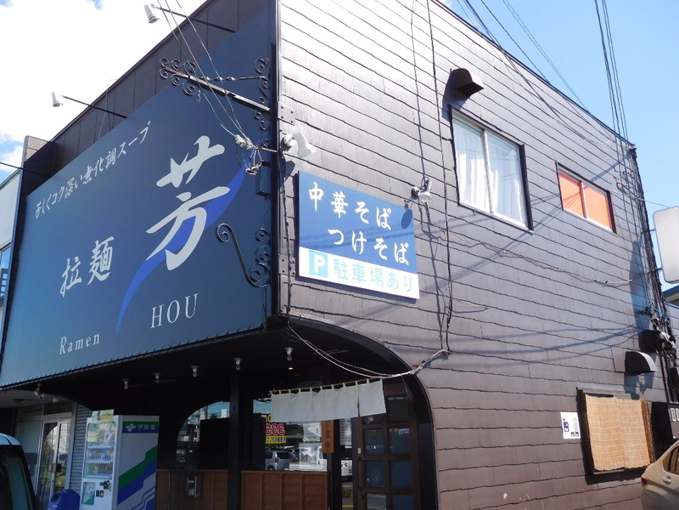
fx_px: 628
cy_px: 255
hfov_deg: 56.8
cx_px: 340
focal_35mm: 32
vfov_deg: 44.2
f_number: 3.6
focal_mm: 5.7
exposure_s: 1/500
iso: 125
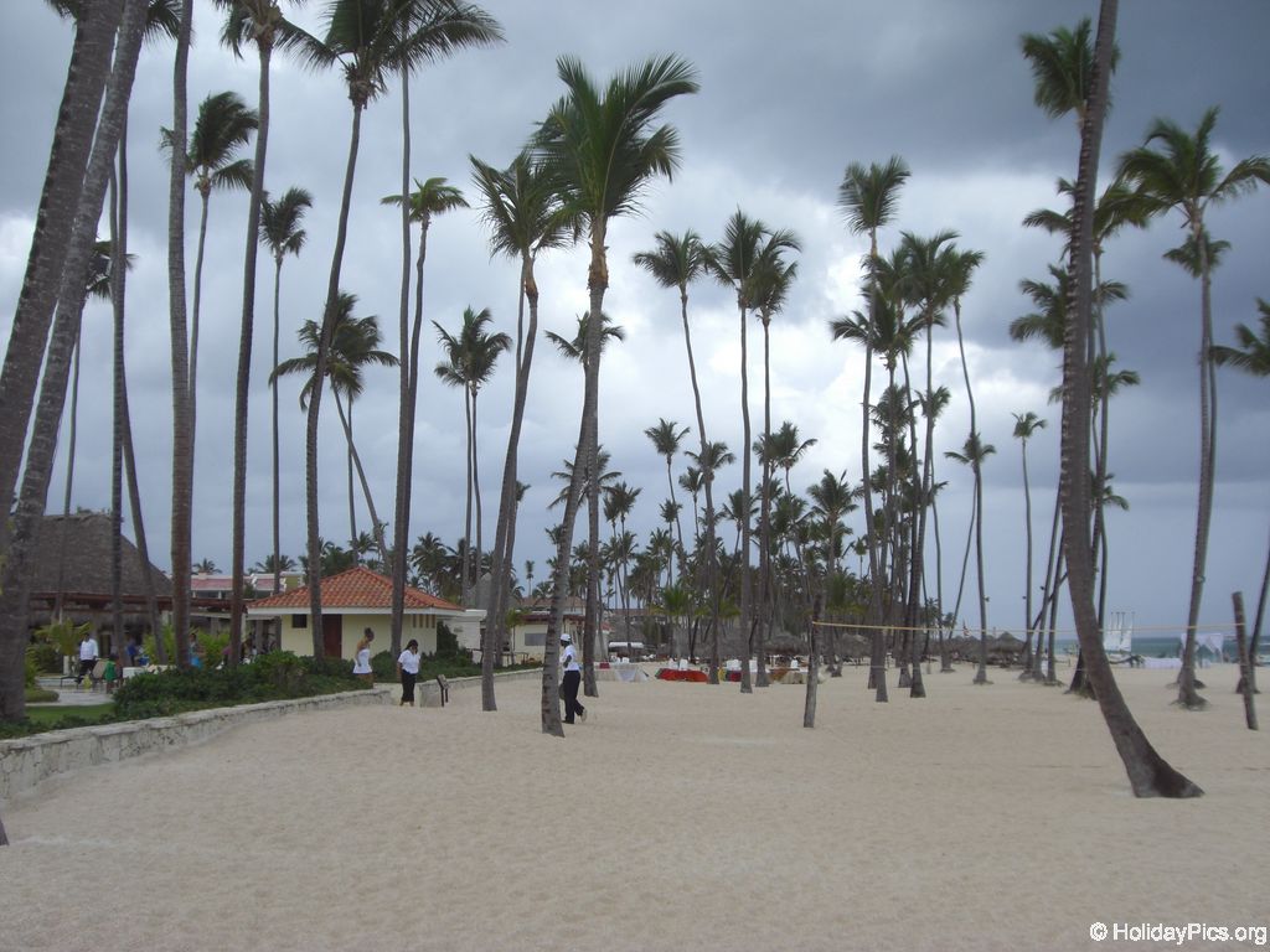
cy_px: 476
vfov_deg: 37.7
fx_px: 1394
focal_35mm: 38
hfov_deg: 49.0
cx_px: 635
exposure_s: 1/160
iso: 64
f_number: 8
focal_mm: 6.2
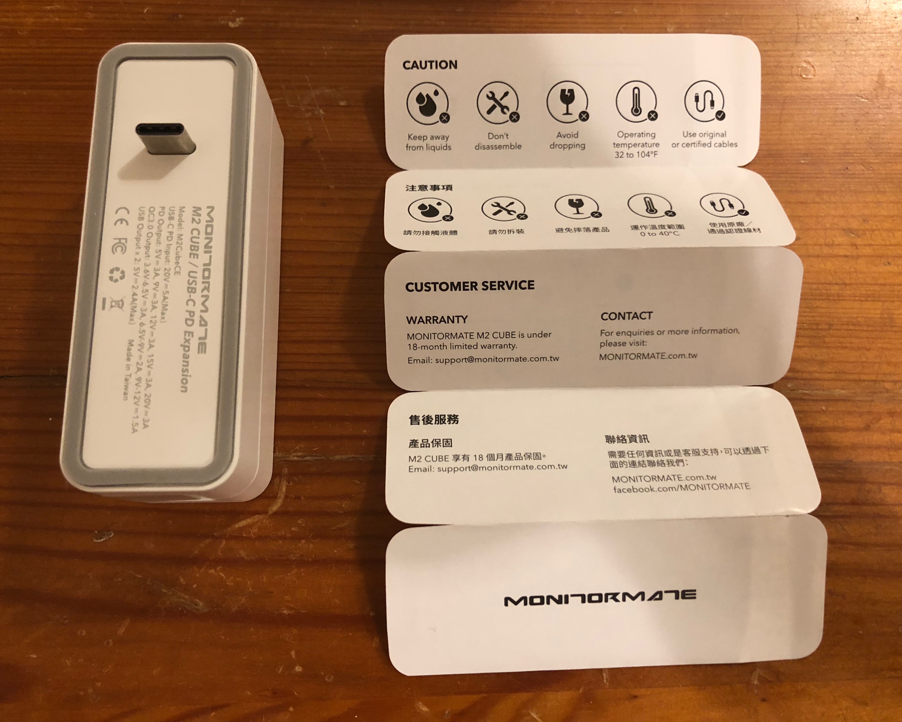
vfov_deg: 48.5
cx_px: 462
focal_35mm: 30
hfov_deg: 58.8
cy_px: 352
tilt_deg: -77.4
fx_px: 801
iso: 80
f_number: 1.8
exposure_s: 1/15
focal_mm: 4
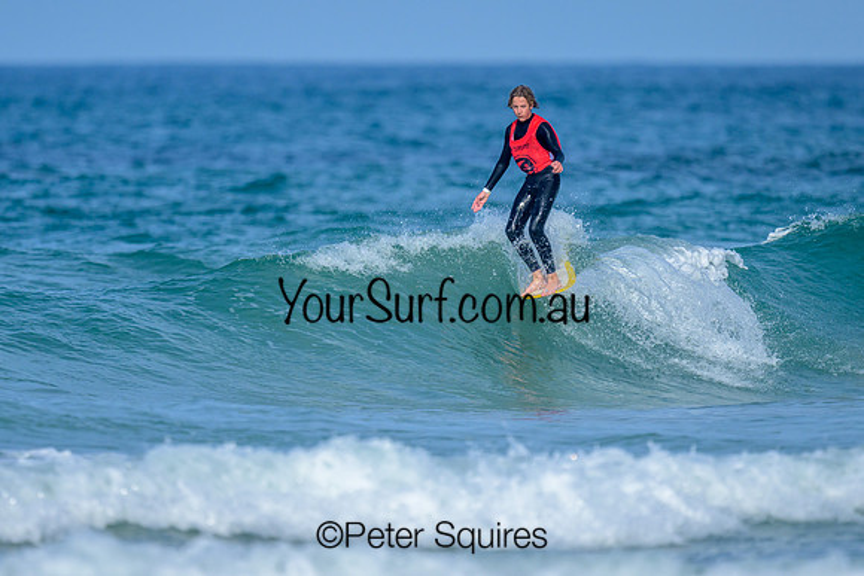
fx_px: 26404
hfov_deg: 1.9
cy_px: 295
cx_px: 371
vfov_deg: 1.3
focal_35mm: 1100
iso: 220
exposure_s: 1/2000
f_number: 6.3
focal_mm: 800
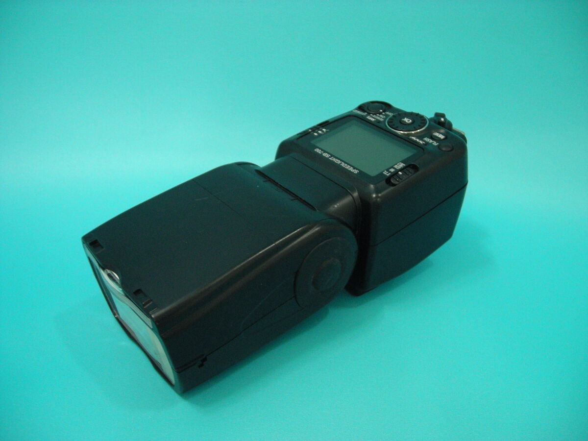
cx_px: 294
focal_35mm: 38
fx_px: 645
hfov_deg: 49.0
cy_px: 220
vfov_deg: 37.7
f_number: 3.2
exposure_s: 1/19.4
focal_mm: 6.3
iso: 200
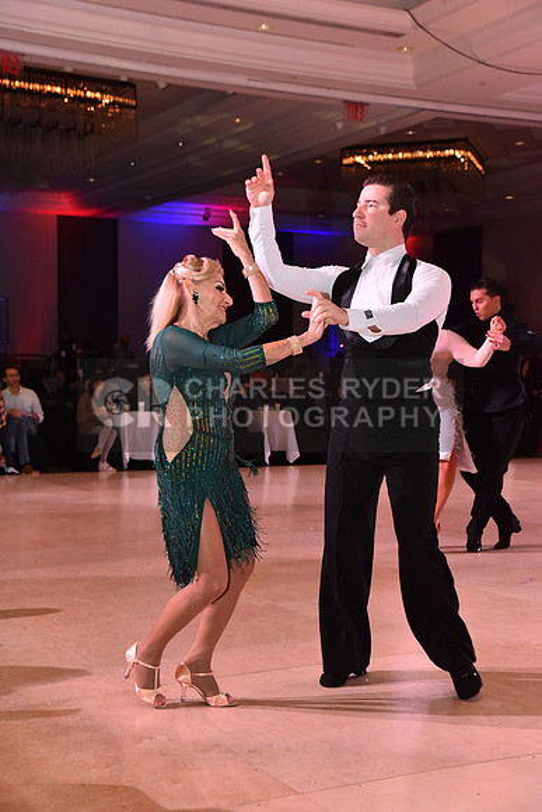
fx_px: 1241
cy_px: 406
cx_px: 271
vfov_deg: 36.2
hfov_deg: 24.6
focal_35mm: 55
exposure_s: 1/320
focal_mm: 55
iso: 2500
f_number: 5.6
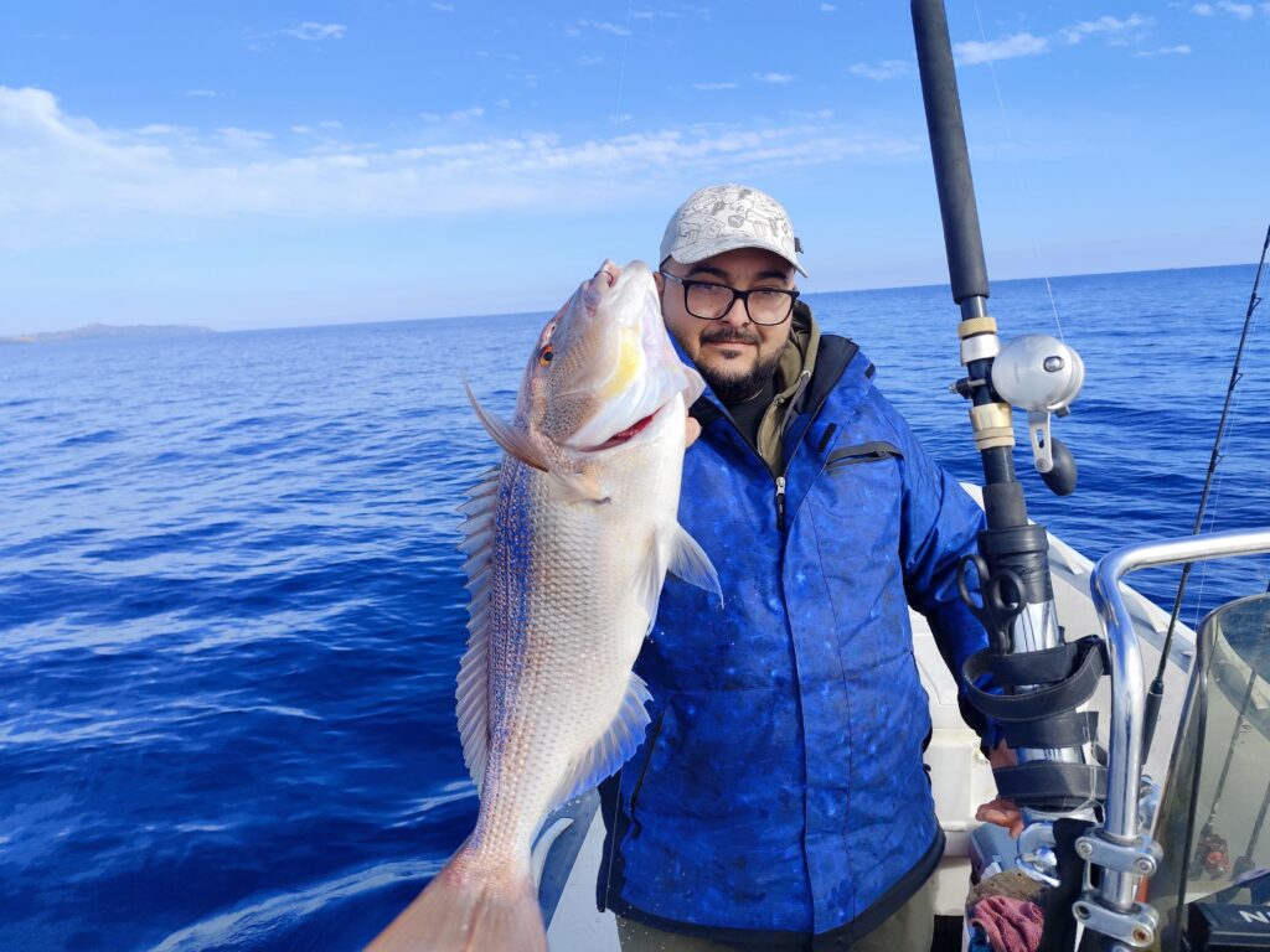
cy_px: 476
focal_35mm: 23
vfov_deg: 58.9
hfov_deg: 73.9
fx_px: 844
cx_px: 635
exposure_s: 1/835
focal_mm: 6.19
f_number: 1.65
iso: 50
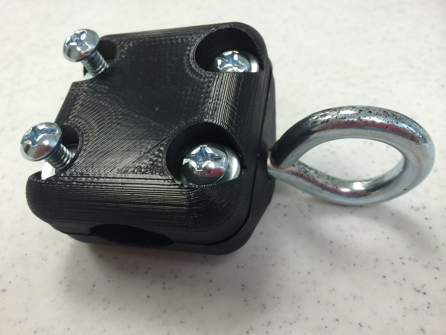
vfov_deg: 46.8
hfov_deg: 60.0
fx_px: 387
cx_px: 223
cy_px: 168
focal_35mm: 30
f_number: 2.2
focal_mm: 4.12
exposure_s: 1/40
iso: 40
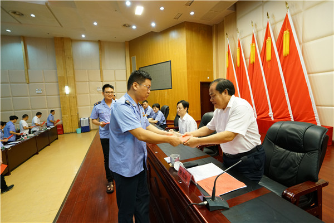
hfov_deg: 96.7
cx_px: 167
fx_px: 148
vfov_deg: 73.7
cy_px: 112
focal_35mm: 16
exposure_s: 1/60
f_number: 5
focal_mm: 16
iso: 2500
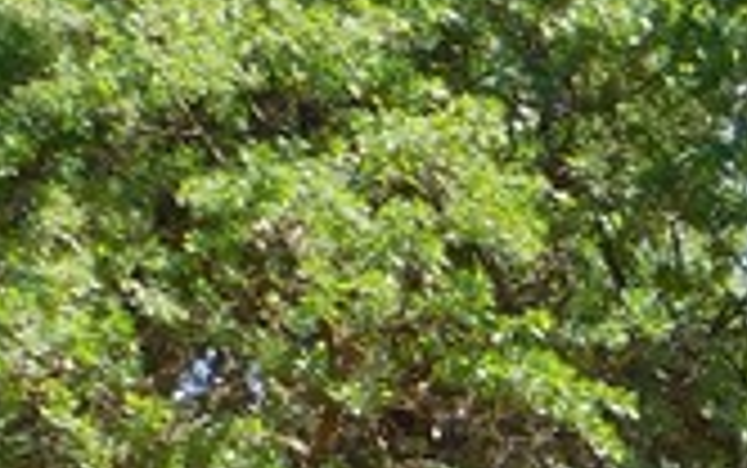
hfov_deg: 7.3
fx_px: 5337
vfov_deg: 4.8
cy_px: 1296
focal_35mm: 262
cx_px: 2079
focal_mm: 7.1
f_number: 3.6
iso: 125
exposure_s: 1/400
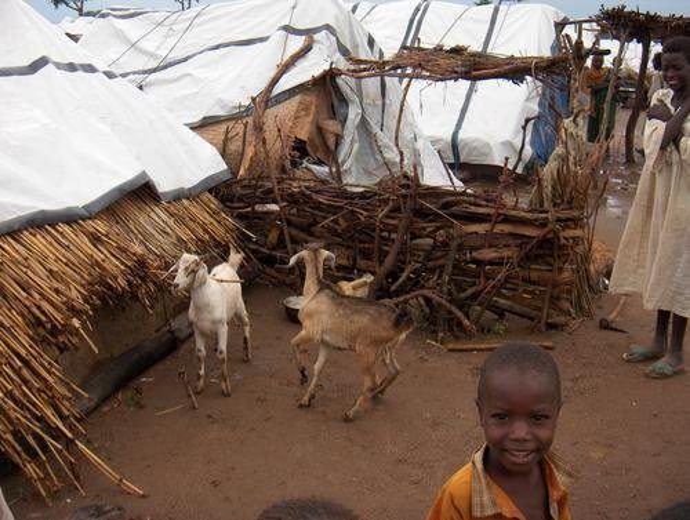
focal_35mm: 39
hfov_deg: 47.8
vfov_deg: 36.9
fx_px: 779
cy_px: 260
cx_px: 345
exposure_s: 1/388
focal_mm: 8
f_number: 2.8
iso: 100
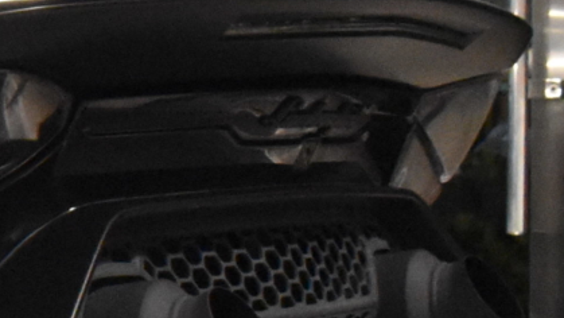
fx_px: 3157
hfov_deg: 8.6
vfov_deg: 5.8
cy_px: 254
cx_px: -1077
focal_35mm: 211
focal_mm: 22
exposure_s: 1/40
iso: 4500
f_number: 8
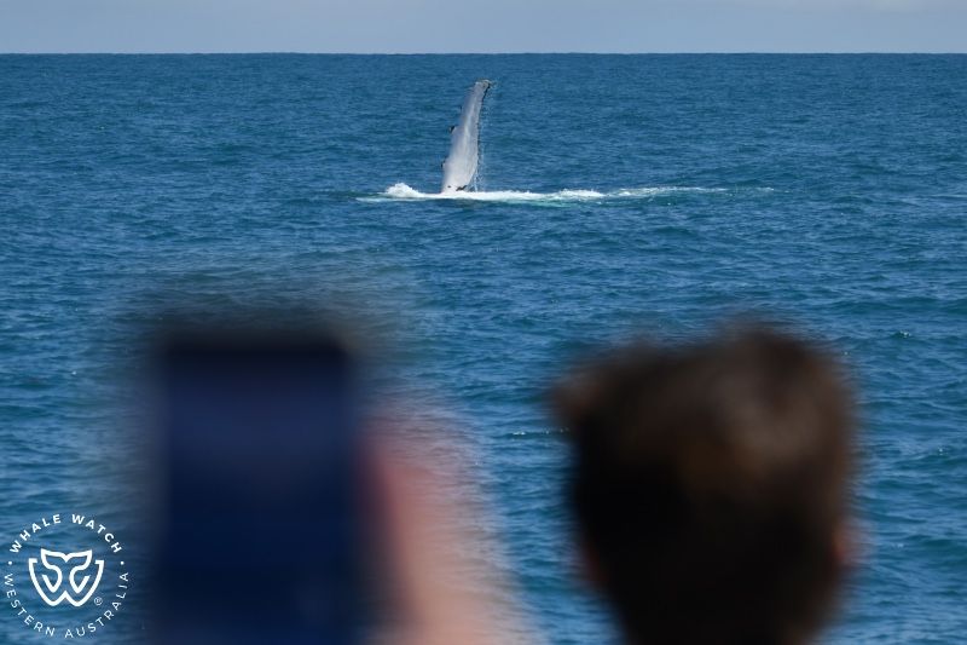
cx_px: 484
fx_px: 4699
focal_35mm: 175
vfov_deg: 7.8
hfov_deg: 11.7
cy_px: 322
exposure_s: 1/8000
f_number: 5.3
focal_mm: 175
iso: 560
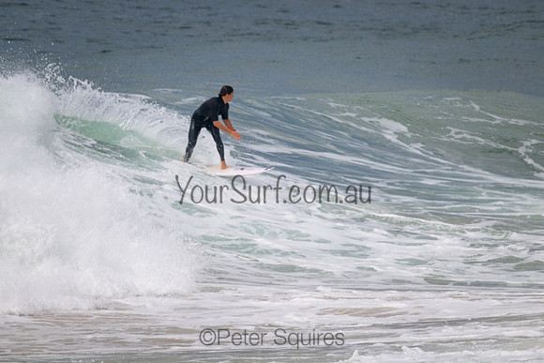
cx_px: 265
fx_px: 16604
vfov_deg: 1.3
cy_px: 166
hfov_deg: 1.9
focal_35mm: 1099
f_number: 11
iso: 500
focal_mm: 800
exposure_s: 1/2000
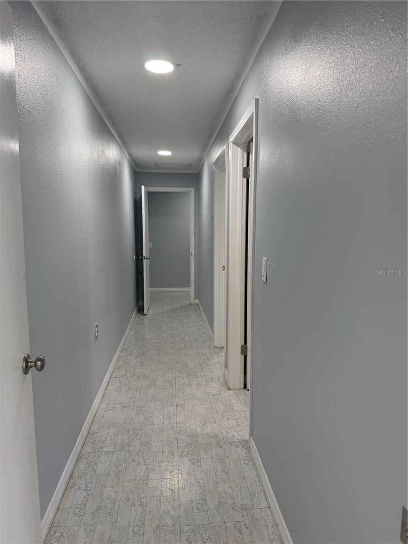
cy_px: 272
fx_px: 377
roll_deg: -0.1
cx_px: 204
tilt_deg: -8.1
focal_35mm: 24
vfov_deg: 71.6
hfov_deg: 56.8
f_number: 1.78
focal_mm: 6.76
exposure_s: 1/217
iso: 160
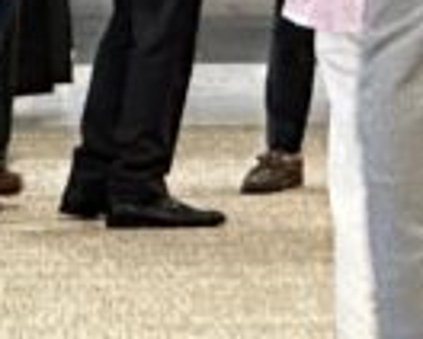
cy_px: -122
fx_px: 7284
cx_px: 1266
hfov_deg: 3.3
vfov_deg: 2.7
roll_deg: -0.3
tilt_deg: -1.5
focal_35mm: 581
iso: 500
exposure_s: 1/60
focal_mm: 9
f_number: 2.8
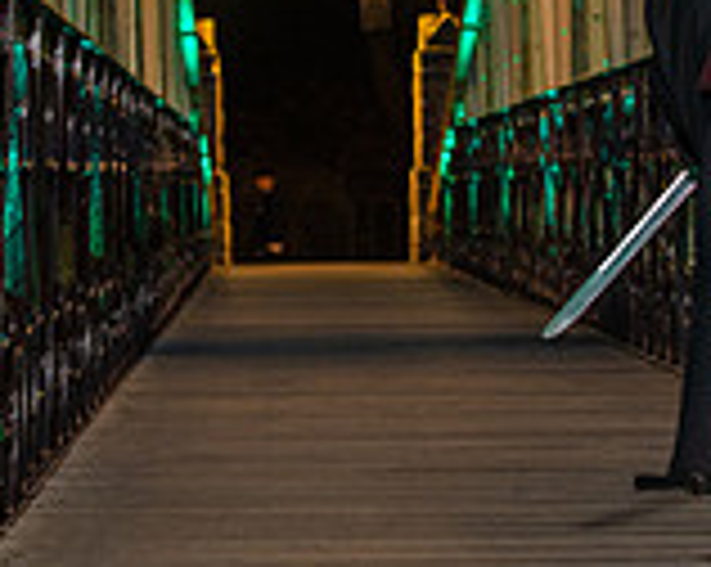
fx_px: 2879
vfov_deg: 11.2
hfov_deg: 14.1
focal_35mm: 137
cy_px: 122
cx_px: 360
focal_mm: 38
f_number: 3.5
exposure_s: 1/30
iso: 500
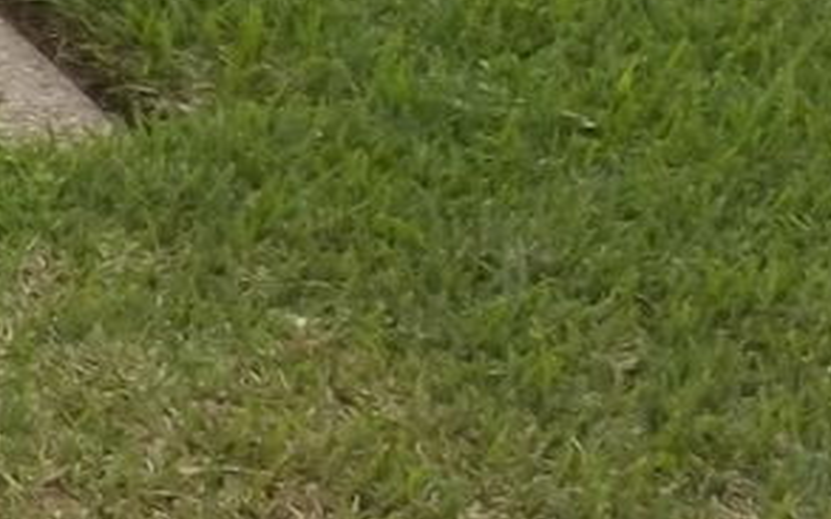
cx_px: -1826
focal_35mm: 229
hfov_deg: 7.7
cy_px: -431
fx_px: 5185
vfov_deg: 5.6
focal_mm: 5.9
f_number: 3.3
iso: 64
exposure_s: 1/400
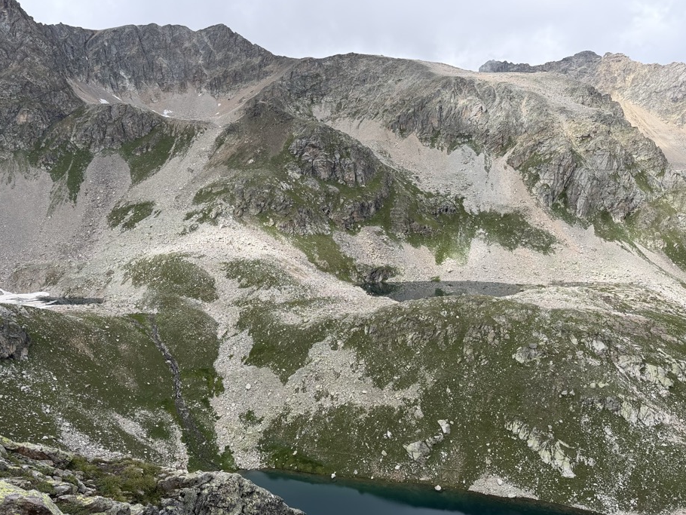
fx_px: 535
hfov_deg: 65.3
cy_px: 280
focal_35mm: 27
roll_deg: +1.1
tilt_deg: -8.7
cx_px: 335
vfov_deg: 51.3
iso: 80
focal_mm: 6.76
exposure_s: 1/3021
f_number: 1.78
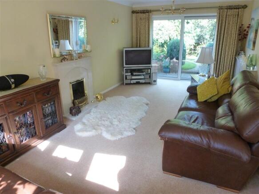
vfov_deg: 56.8
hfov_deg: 71.6
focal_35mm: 24
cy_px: 97
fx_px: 180
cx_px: 130
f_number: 3.3
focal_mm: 4.3
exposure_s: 1/60
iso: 400
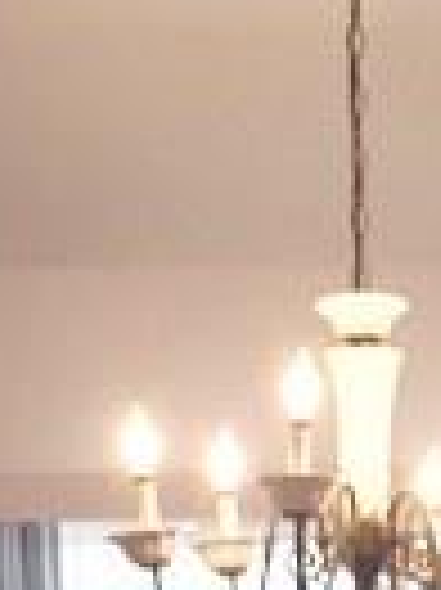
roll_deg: +1.2
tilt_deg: -6.7
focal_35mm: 142
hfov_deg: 10.4
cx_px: 392
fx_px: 2416
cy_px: 1139
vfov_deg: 12.4
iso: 64
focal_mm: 4.15
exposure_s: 1/120
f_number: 2.2
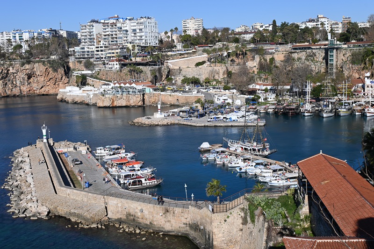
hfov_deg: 45.0
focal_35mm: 44
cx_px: 187
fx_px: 452
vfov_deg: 30.8
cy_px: 124
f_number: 8
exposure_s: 1/500
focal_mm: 29
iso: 100
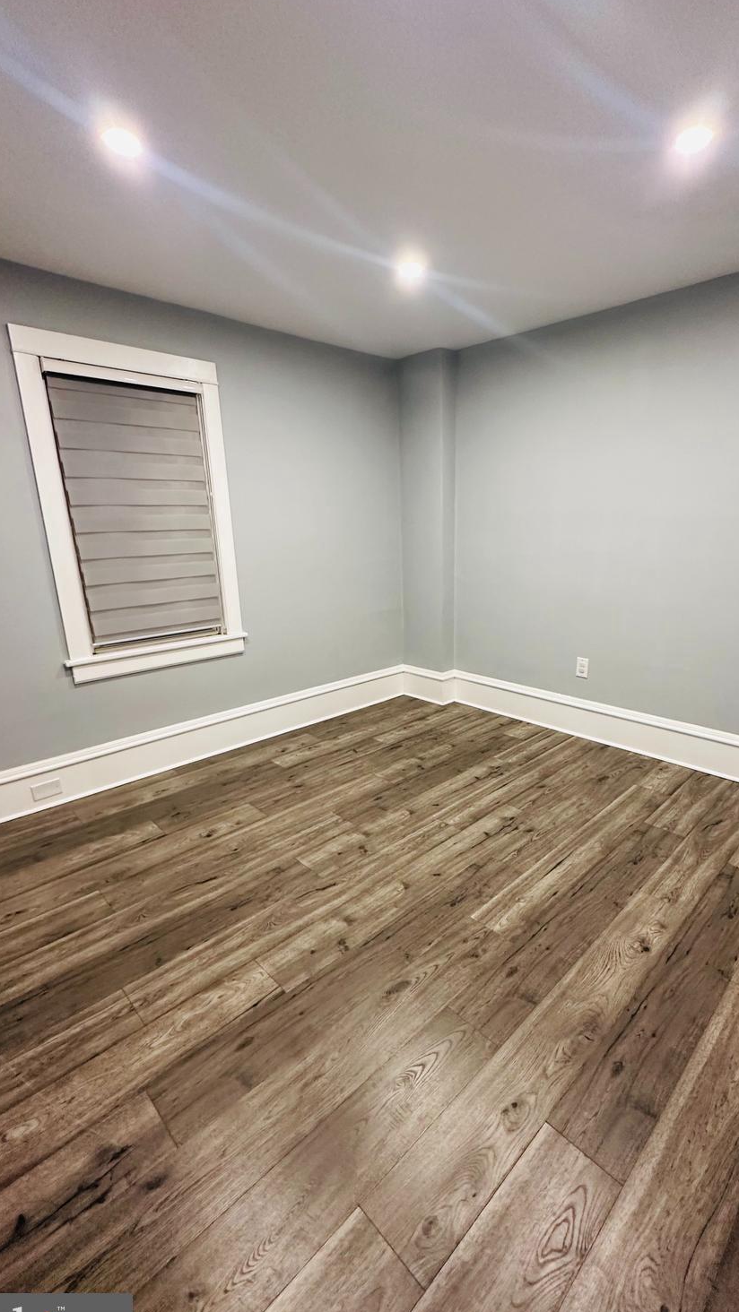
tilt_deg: -16.1
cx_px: 425
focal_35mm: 16
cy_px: 678
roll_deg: +0.6
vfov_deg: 99.3
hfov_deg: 66.7
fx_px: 557
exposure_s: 1/60
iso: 320
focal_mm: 2.22
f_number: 2.2
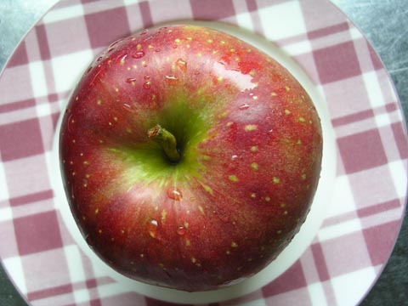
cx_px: 204
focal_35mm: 41
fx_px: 483
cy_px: 153
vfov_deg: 35.1
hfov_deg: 45.8
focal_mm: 6.2
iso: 52
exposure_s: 1/5.6
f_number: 2.9
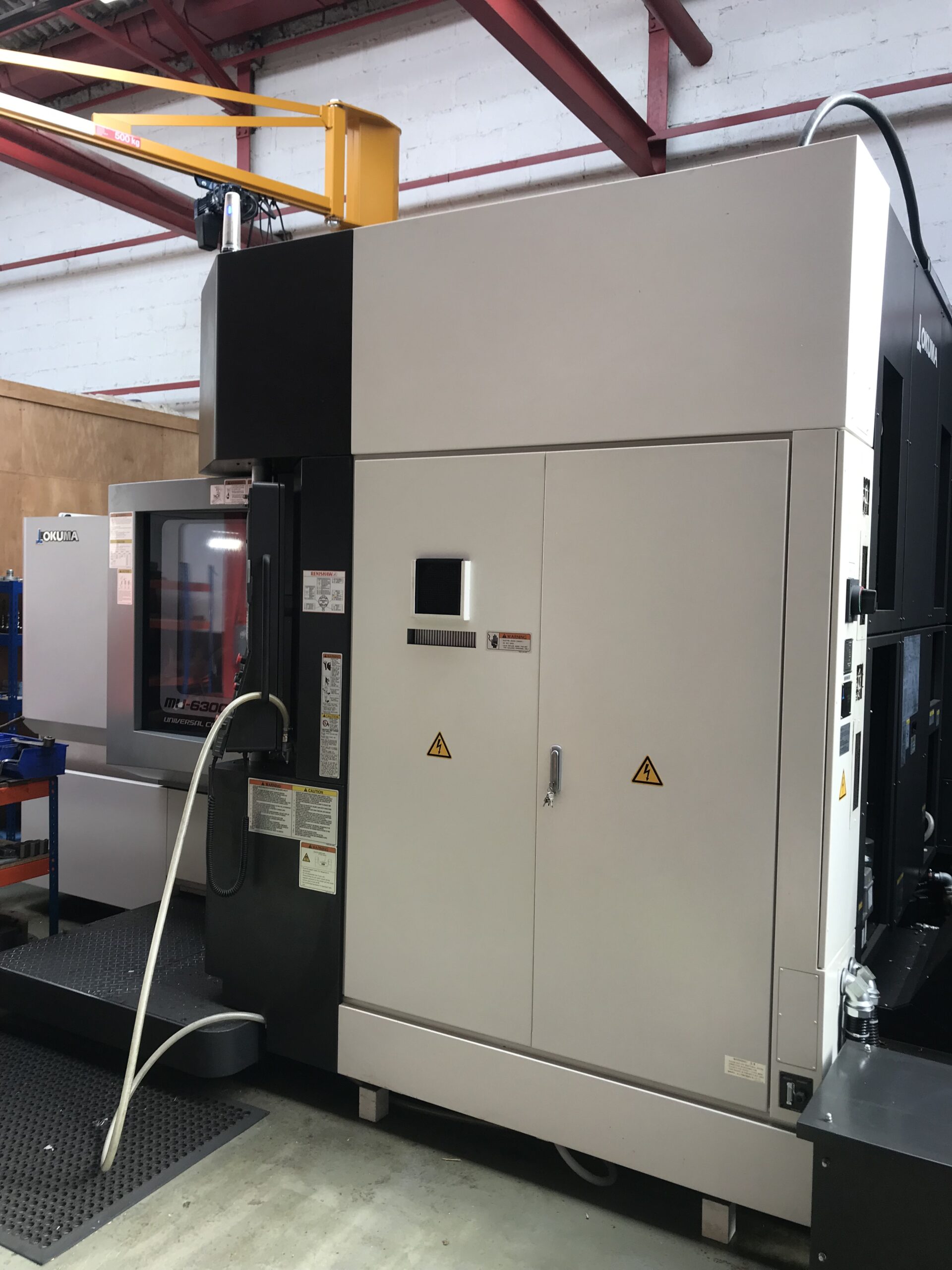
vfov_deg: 63.4
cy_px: 635
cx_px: 476
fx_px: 1027
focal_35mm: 28
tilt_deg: -1.9
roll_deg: -1.2
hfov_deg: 49.7
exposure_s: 1/131
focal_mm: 3.99
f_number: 1.8
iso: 20
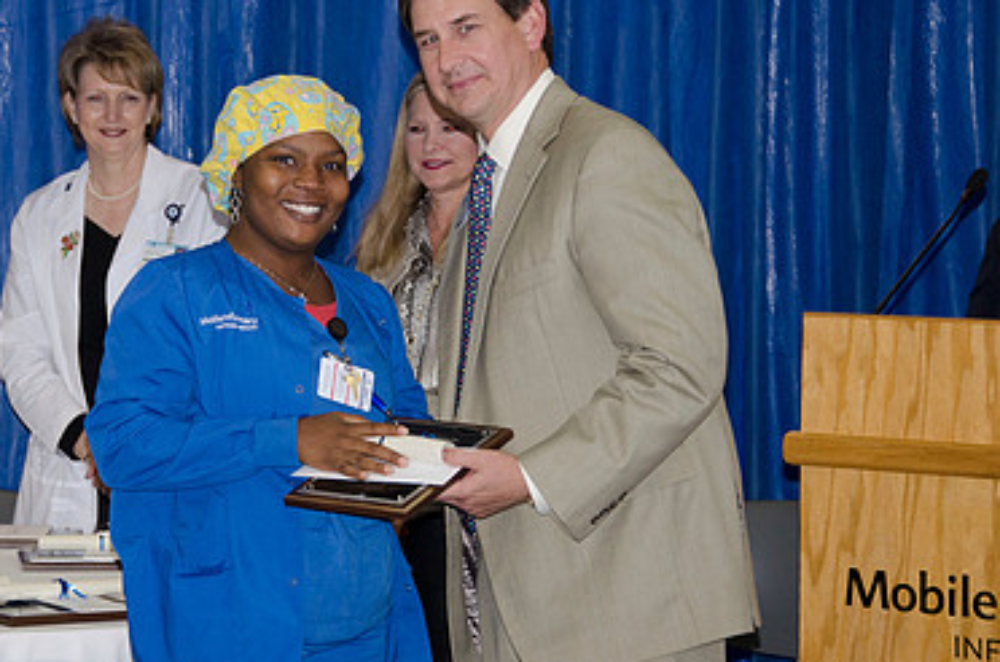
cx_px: 363
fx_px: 4017
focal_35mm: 145
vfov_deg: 9.4
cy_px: 229
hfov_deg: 14.2
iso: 400
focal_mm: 62
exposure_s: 1/60
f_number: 5.3
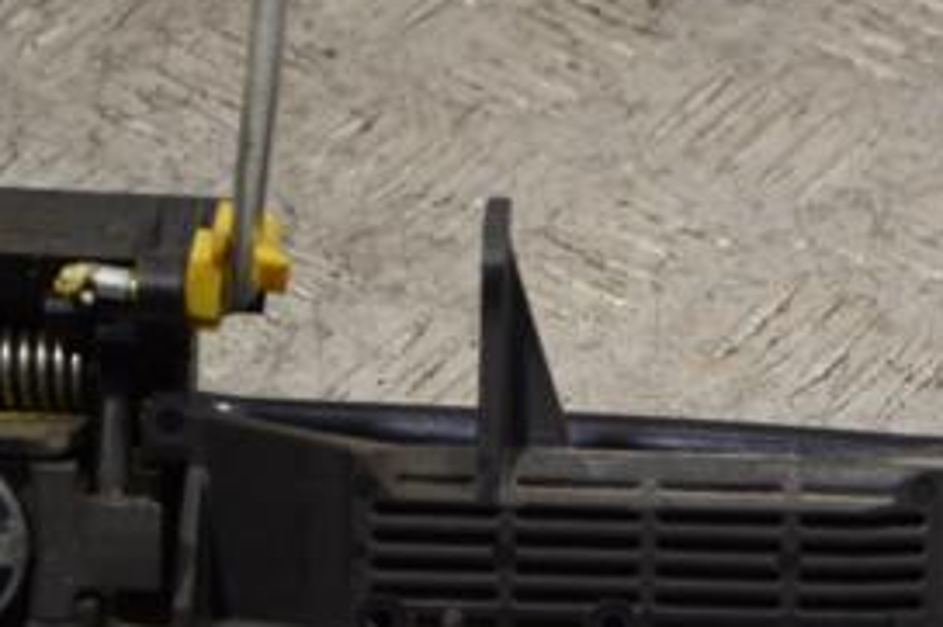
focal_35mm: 172
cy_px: 364
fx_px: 4503
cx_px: 614
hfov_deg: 11.9
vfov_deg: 8.0
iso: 180
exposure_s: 1/30
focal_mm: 52
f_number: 5.6
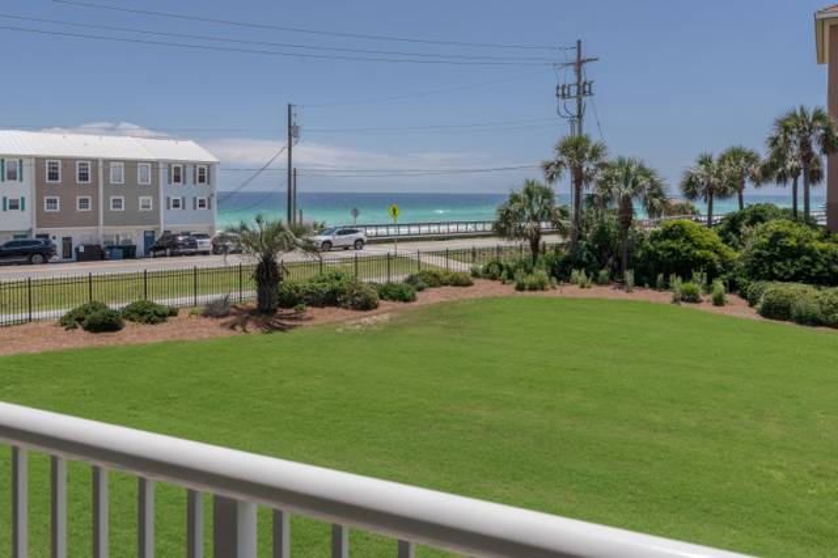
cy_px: 279
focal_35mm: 28
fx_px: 651
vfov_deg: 46.4
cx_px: 419
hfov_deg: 65.5
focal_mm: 28
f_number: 14
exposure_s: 1/800
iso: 400
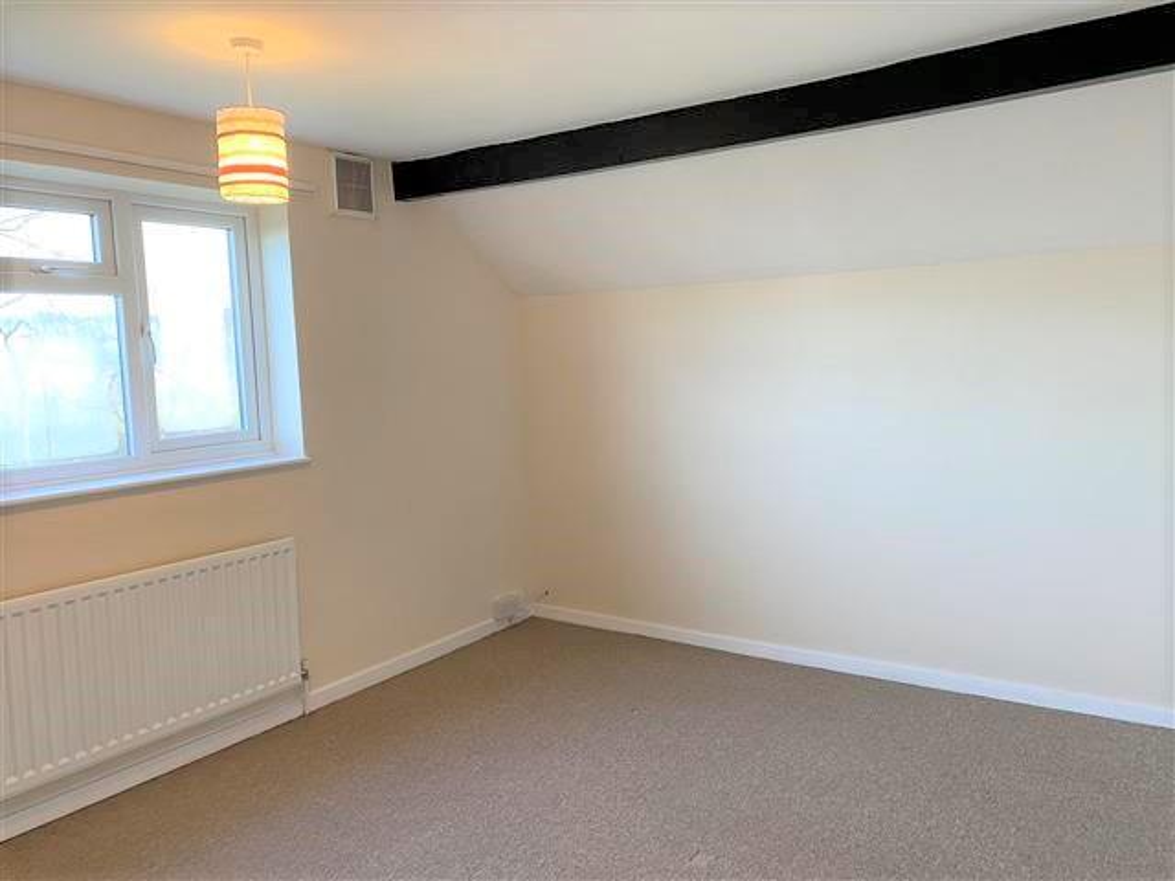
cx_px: 588
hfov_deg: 67.3
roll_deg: +1.6
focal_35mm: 26
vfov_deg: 53.1
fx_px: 883
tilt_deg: -5.7
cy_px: 440
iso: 80
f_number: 1.8
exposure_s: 1/50
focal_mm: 4.25
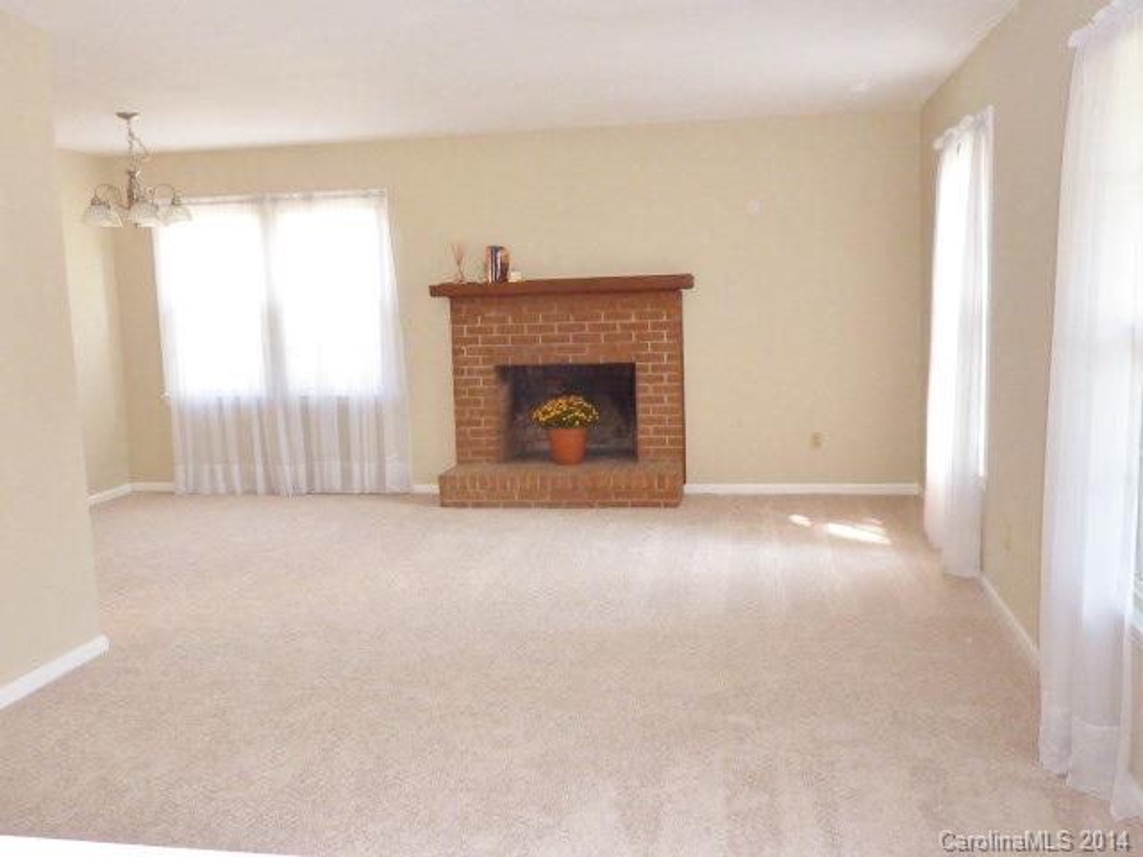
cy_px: 428
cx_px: 572
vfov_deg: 44.2
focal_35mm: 32
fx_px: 1057
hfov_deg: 56.8
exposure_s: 1/30
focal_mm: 4.1
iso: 250
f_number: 3.3
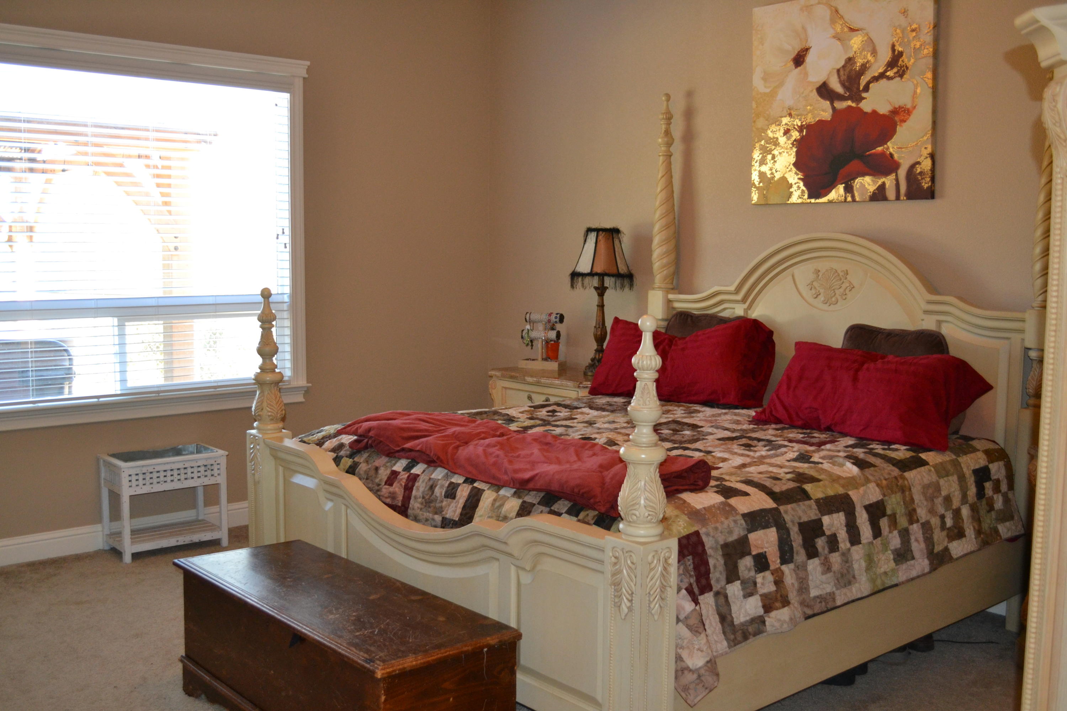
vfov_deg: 36.9
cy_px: 356
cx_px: 534
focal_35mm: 36
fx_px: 1067
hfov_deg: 53.1
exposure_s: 1/60
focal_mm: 24
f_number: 4
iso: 1000
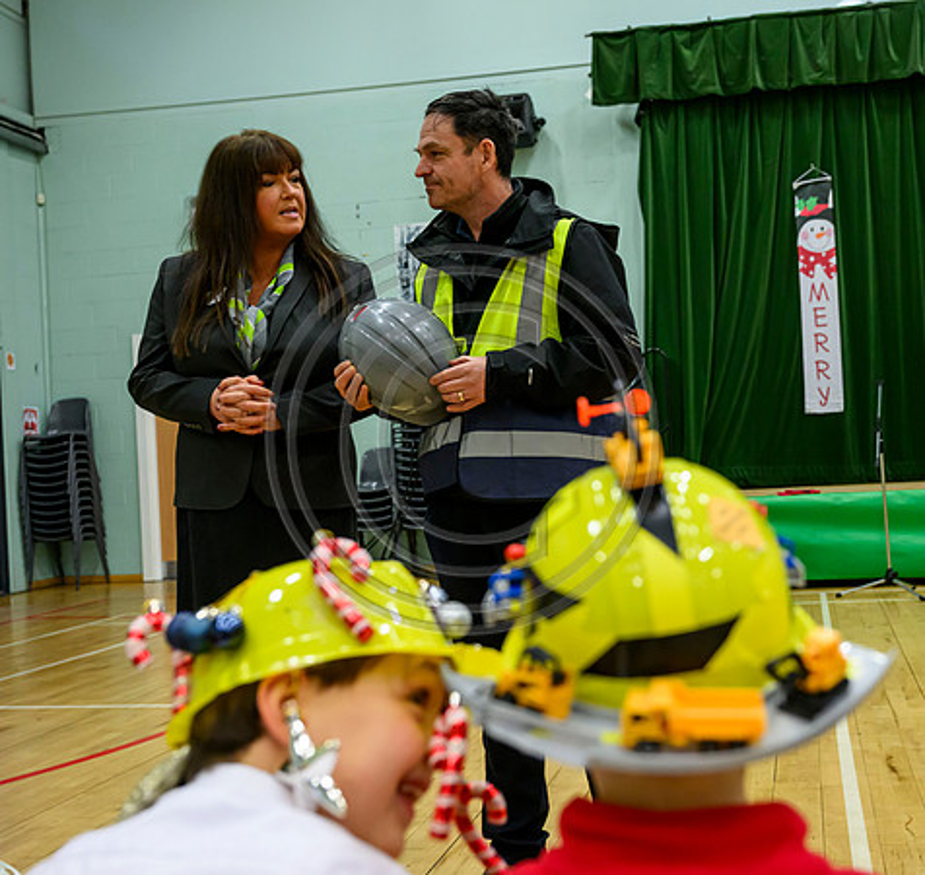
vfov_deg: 39.8
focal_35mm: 41
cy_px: 429
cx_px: 628
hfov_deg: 41.3
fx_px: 1208
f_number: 4
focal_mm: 32.5
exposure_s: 1/250
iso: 3200
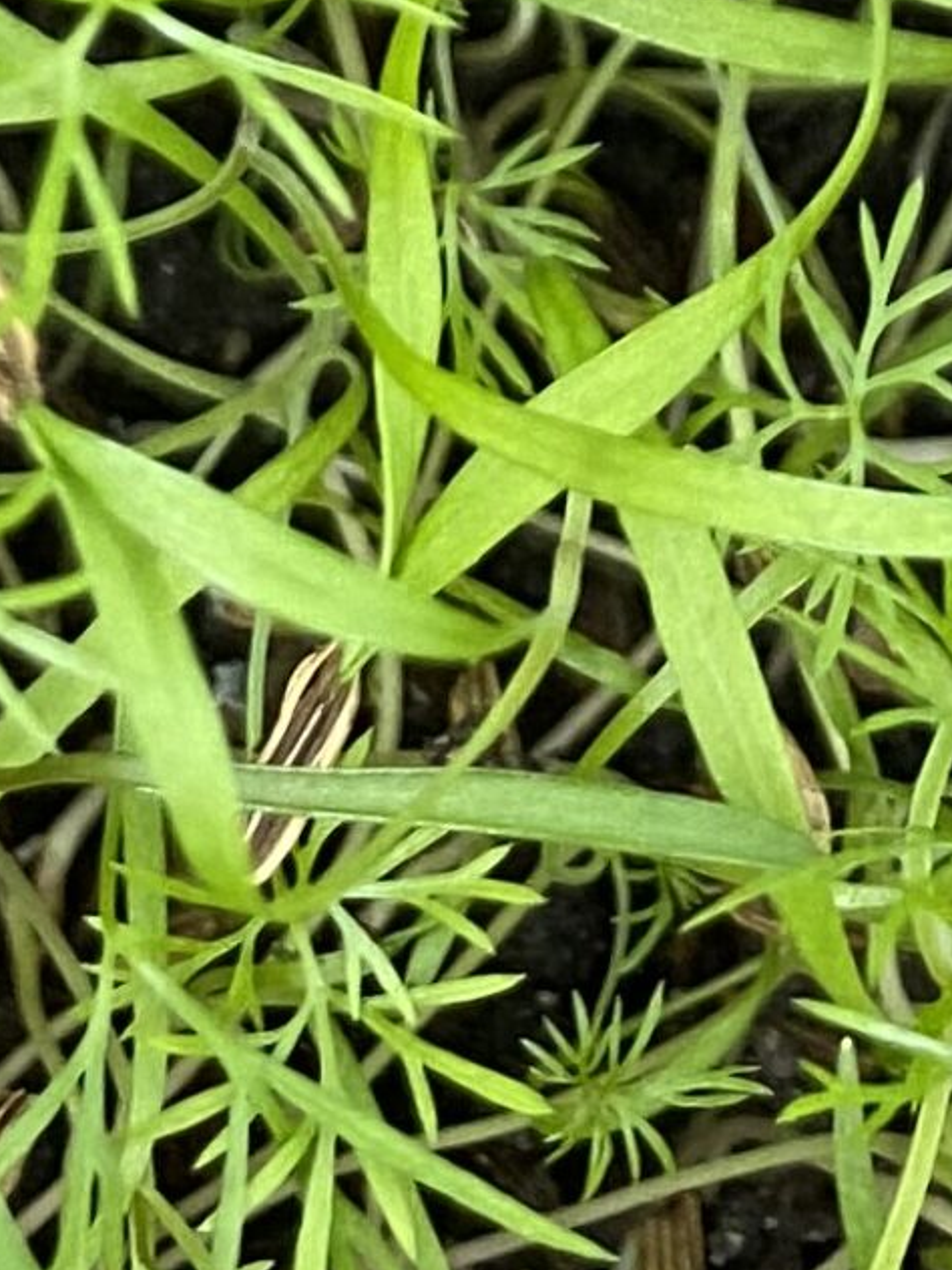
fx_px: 5794
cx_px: 1050
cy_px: -2345
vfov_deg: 9.9
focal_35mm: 158
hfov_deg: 9.3
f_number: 1.8
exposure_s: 1/50
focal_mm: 4.25
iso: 80
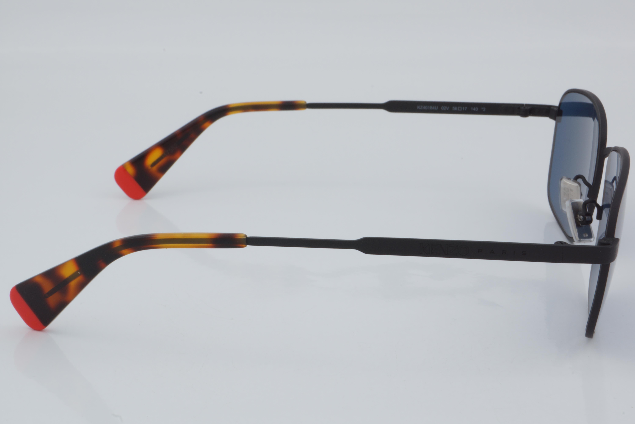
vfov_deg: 18.2
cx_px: 318
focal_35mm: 75
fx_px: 1323
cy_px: 212
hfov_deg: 27.0
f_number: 32
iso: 100
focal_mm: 50
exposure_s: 1/4
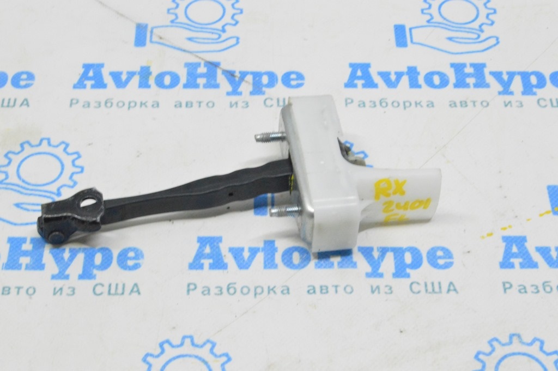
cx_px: 279
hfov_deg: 28.1
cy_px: 186
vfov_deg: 18.9
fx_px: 1115
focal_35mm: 72
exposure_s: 1/20
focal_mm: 48
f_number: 20
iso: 6400
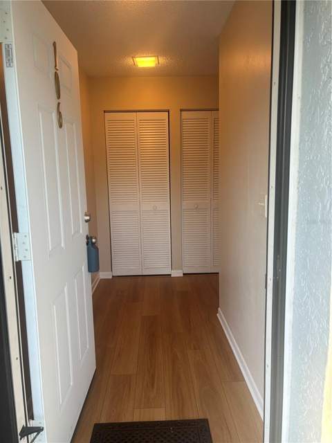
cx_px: 166
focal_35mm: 26
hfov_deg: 53.1
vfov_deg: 67.3
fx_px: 332
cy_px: 222
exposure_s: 1/120
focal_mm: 5.96
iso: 80
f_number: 1.6
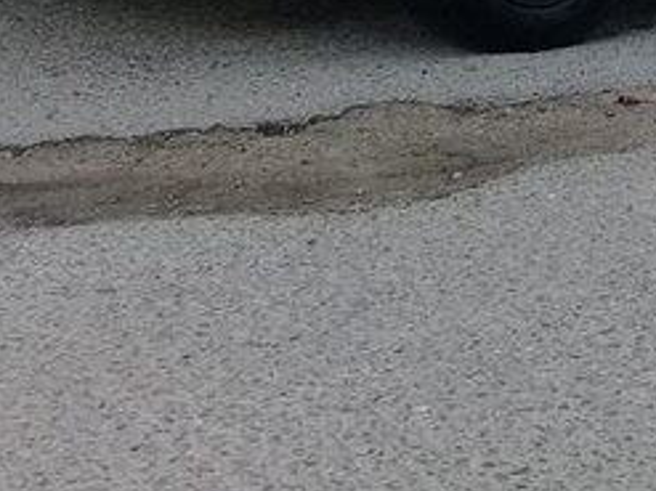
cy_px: -126
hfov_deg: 22.4
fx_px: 1572
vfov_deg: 16.9
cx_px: 698
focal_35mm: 83
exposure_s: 1/33
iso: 80
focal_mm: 3.3
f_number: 2.2
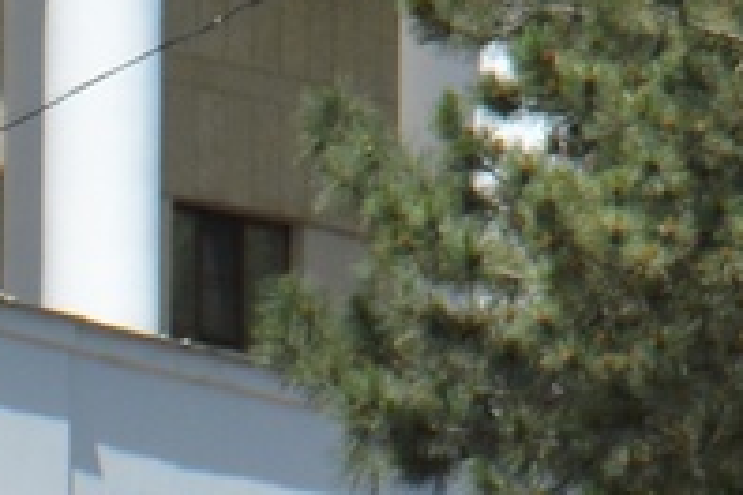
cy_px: 1046
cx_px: -424
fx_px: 12197
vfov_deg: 2.3
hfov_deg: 3.5
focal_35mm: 591
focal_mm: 52
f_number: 7.1
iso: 400
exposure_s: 1/1600
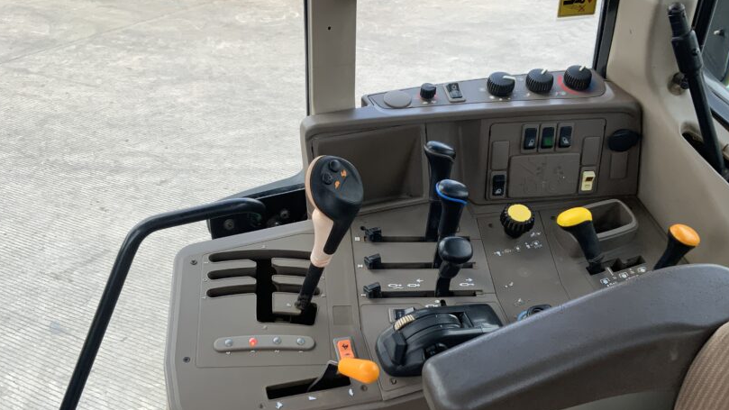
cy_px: 256
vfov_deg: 29.6
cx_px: 377
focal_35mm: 40
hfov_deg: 50.5
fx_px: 773
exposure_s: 1/241
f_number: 1.8
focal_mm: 3
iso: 16
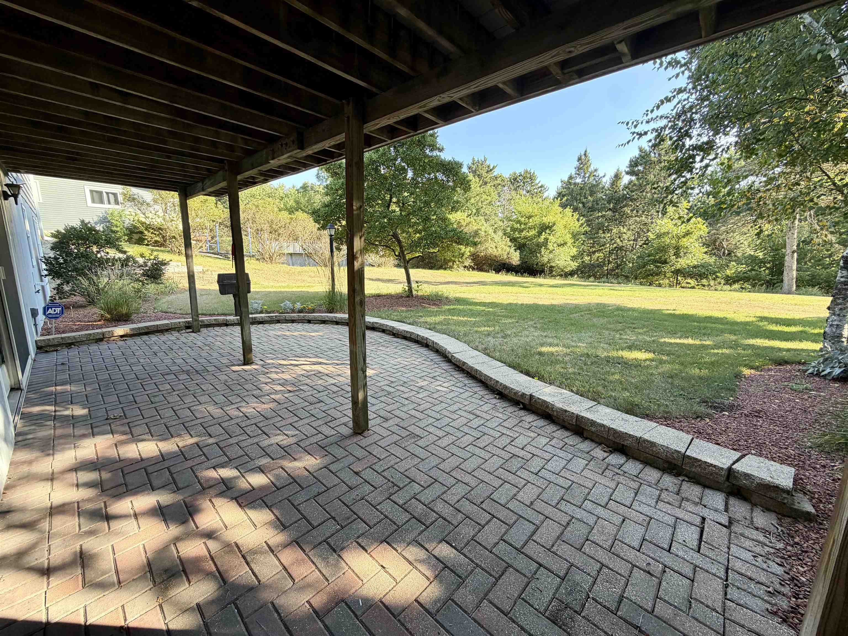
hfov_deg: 102.1
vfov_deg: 85.7
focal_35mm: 14
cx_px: 424
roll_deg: -0.6
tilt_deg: -11.0
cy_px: 318
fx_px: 343
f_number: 2.2
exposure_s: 1/166
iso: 50
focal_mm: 2.22
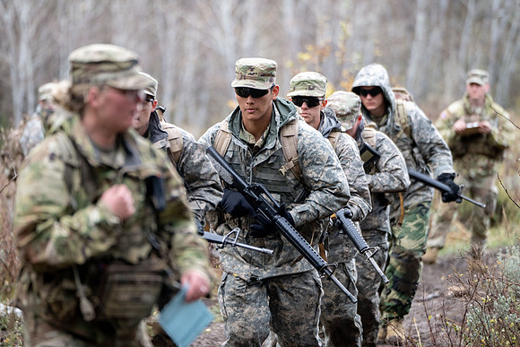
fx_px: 2710
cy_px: 144
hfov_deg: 11.0
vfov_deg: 7.3
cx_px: 264
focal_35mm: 188
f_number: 2.8
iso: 1000
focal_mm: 155
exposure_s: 1/320
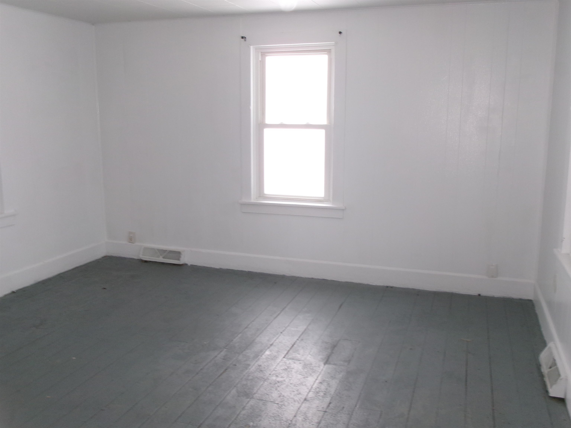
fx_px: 594
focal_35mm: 36
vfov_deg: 39.7
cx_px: 286
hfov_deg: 51.4
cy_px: 214
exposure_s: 1/34
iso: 180
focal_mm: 6.4
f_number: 4.5
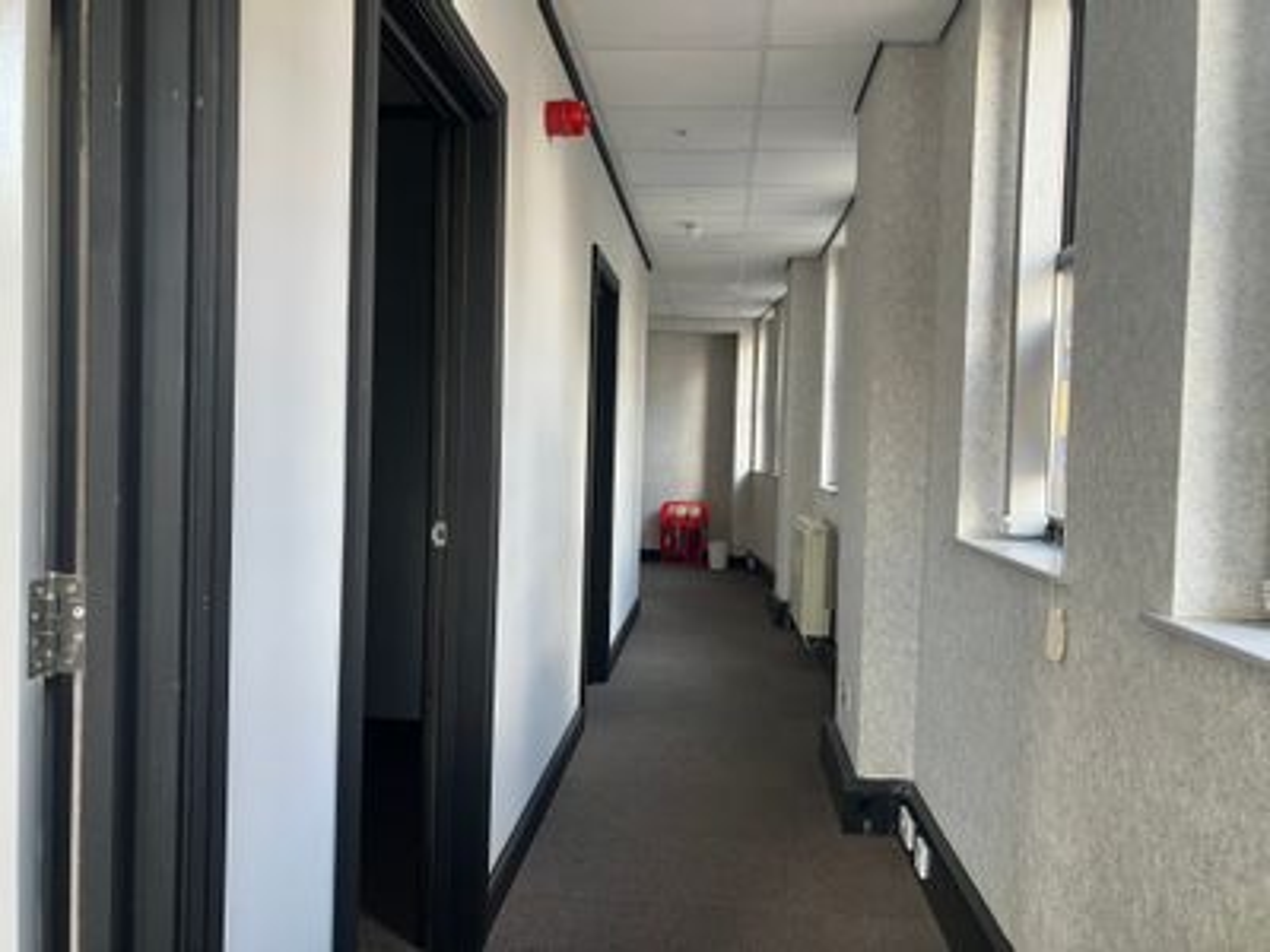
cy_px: 476
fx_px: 1027
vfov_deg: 49.7
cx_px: 635
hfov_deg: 63.4
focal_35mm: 28
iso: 80
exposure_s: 1/86
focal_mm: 3.99
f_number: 1.8
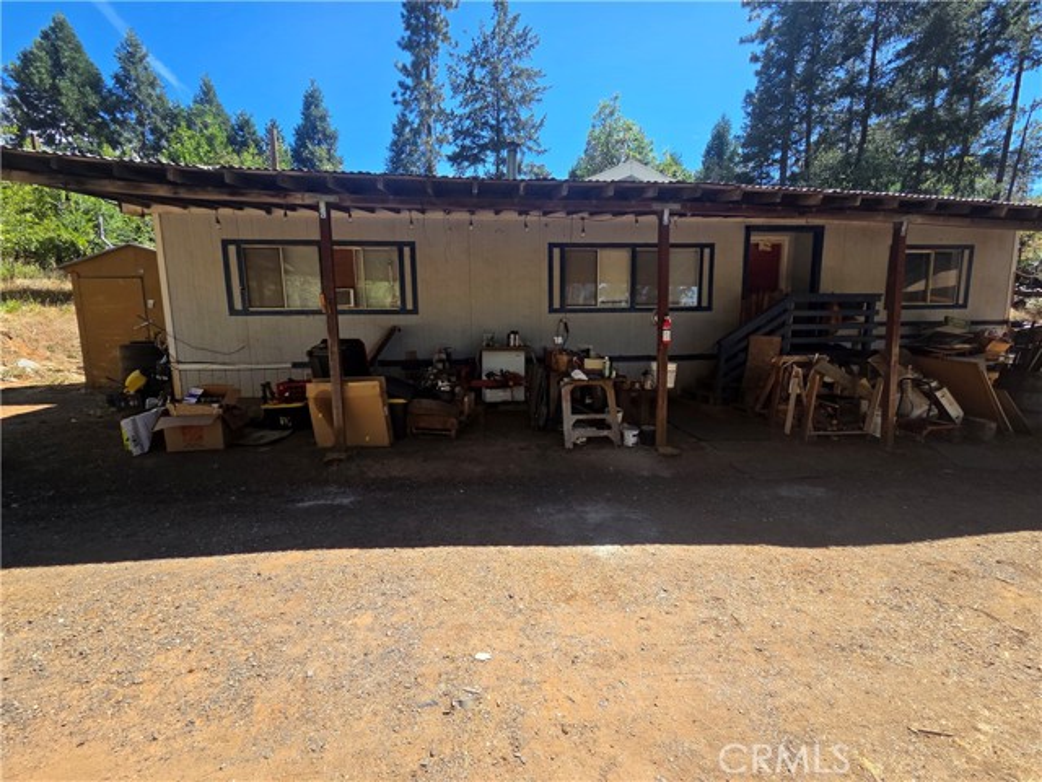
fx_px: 391
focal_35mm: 13
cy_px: 391
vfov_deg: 89.9
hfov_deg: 106.2
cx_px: 521
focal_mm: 2.2
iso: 50
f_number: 2.2
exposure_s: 1/752
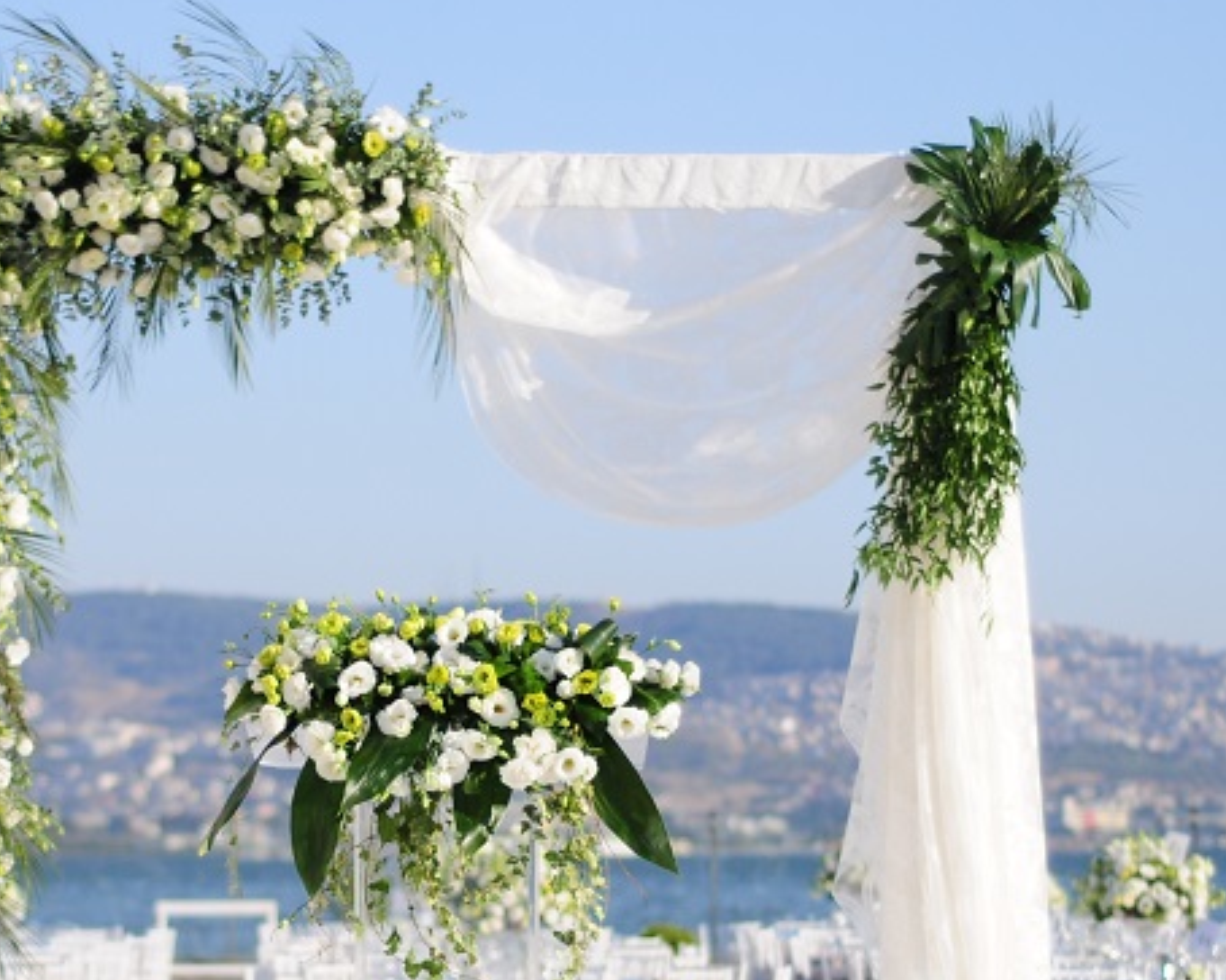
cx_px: 421
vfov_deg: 9.9
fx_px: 5623
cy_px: 845
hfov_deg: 12.4
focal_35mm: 155
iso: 200
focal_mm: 50
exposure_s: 1/8000
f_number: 2
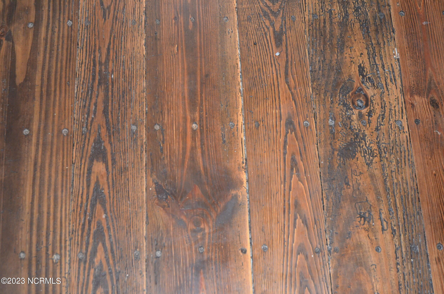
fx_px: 702
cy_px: 147
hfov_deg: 35.1
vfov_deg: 23.7
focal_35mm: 57
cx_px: 222
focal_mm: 38
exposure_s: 1/60
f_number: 4.2
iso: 3200
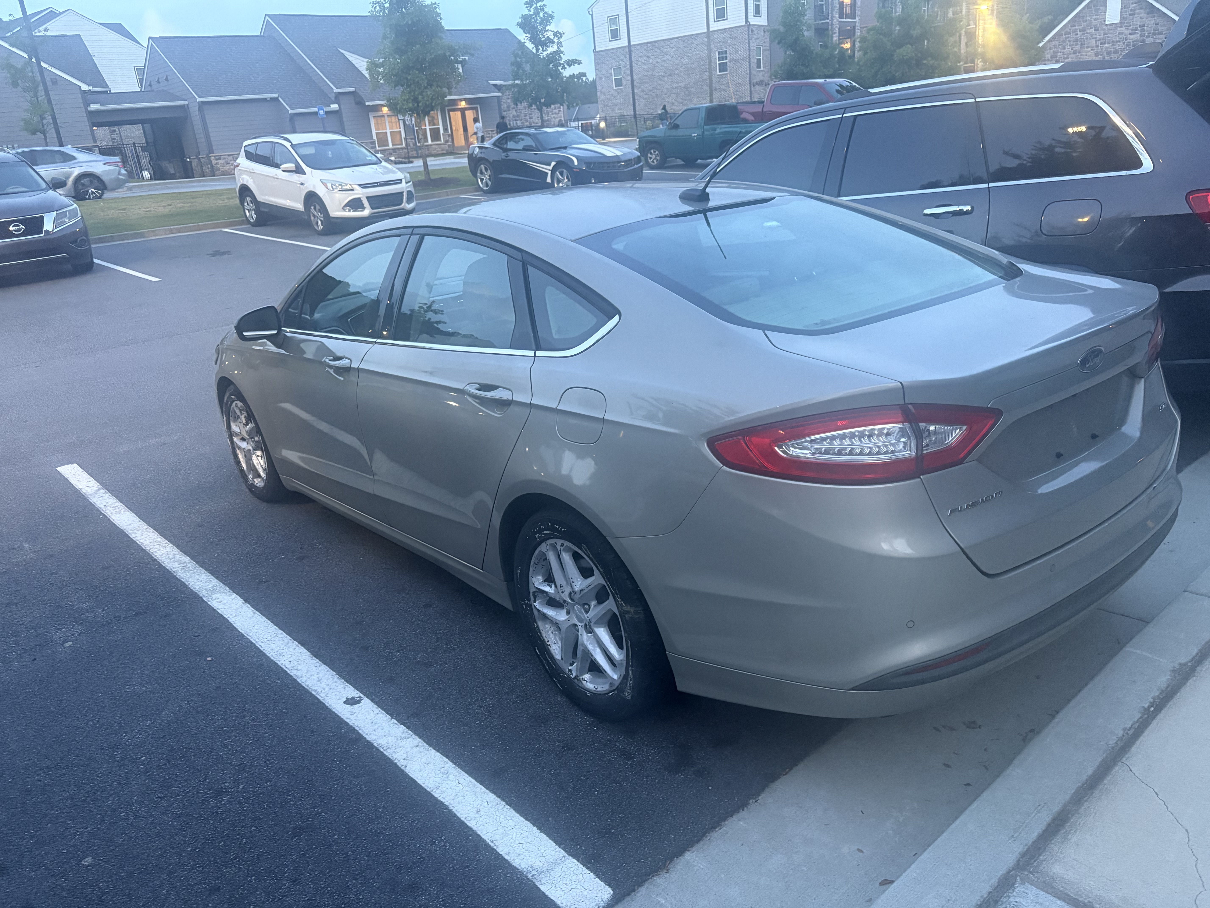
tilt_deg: -19.7
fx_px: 909
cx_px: 605
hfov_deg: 67.3
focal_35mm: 26
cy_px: 454
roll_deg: +6.4
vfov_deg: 53.1
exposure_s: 1/60
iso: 400
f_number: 1.6
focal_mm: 5.96
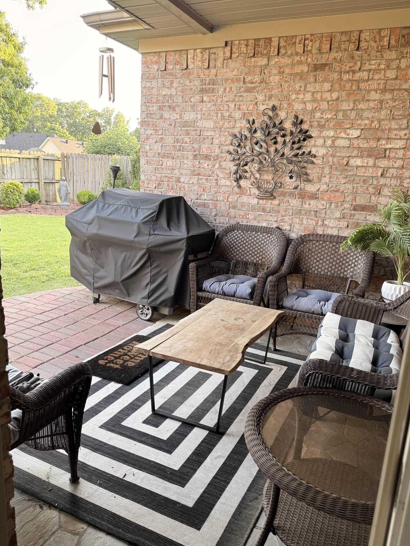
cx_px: 214
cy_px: 272
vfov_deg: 67.3
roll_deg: -3.6
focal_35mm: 26
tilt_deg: -12.5
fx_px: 411
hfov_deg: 53.0
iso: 125
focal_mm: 6.76
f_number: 1.78
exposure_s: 1/121
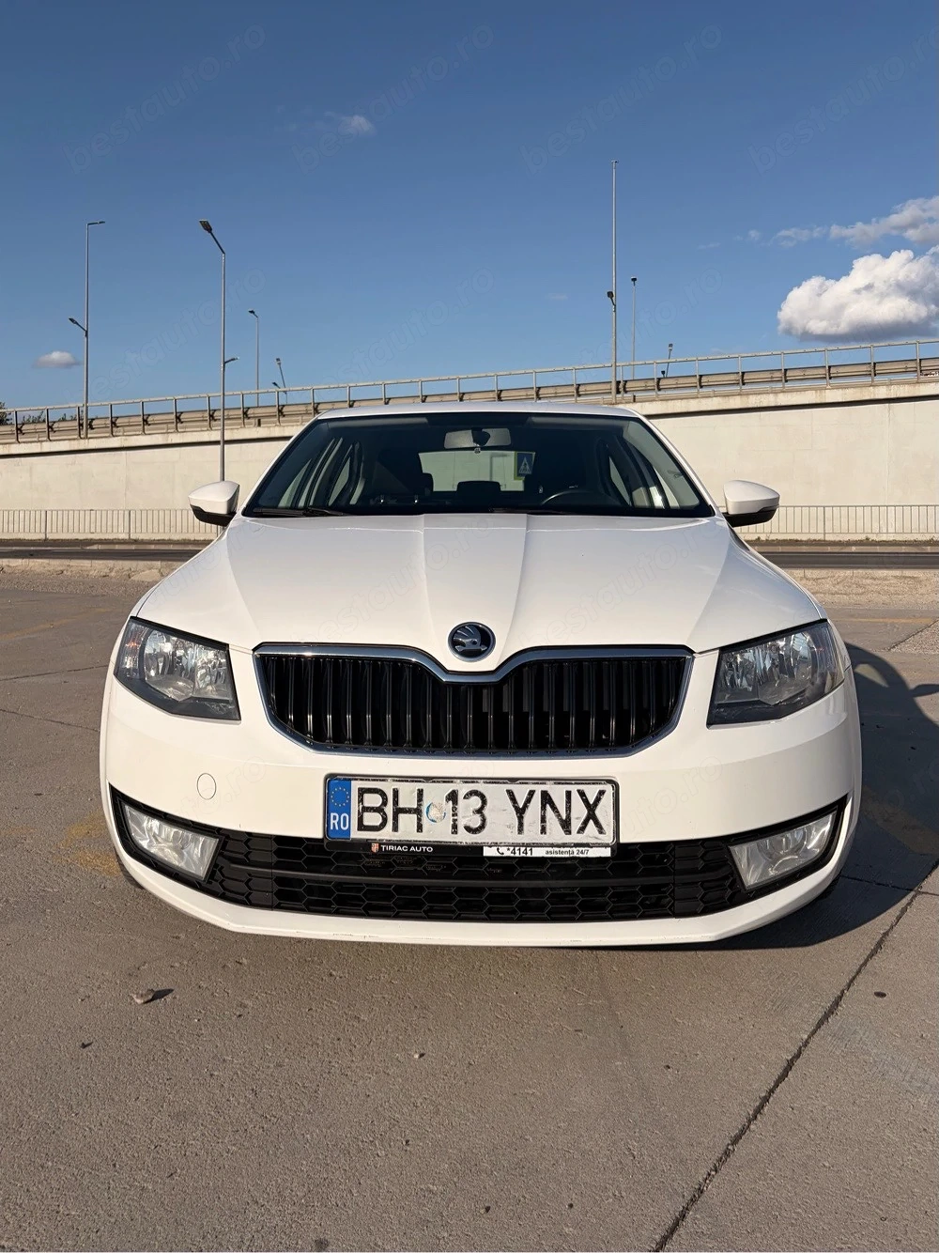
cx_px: 470
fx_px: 941
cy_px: 626
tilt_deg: -6.2
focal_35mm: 26
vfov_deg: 67.3
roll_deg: -0.8
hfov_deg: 53.0
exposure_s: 1/5814
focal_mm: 5.96
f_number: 1.6
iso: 50
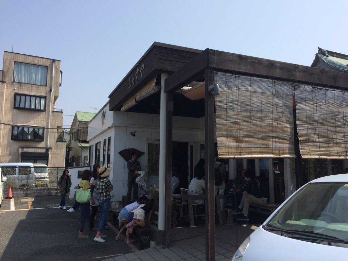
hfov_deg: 61.7
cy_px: 130
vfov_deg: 48.2
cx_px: 174
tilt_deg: +4.3
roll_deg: -0.5
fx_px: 292
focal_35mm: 29
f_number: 2.2
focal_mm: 4.15
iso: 32
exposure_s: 1/2415
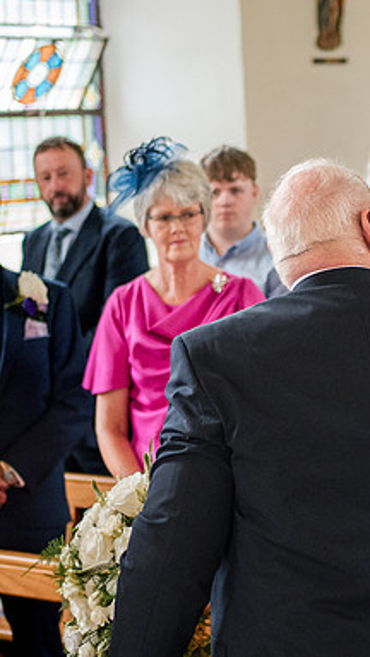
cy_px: 266
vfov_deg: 21.8
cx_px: 387
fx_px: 1709
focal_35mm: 98
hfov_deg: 12.2
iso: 1600
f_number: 1.8
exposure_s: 1/500
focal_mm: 35
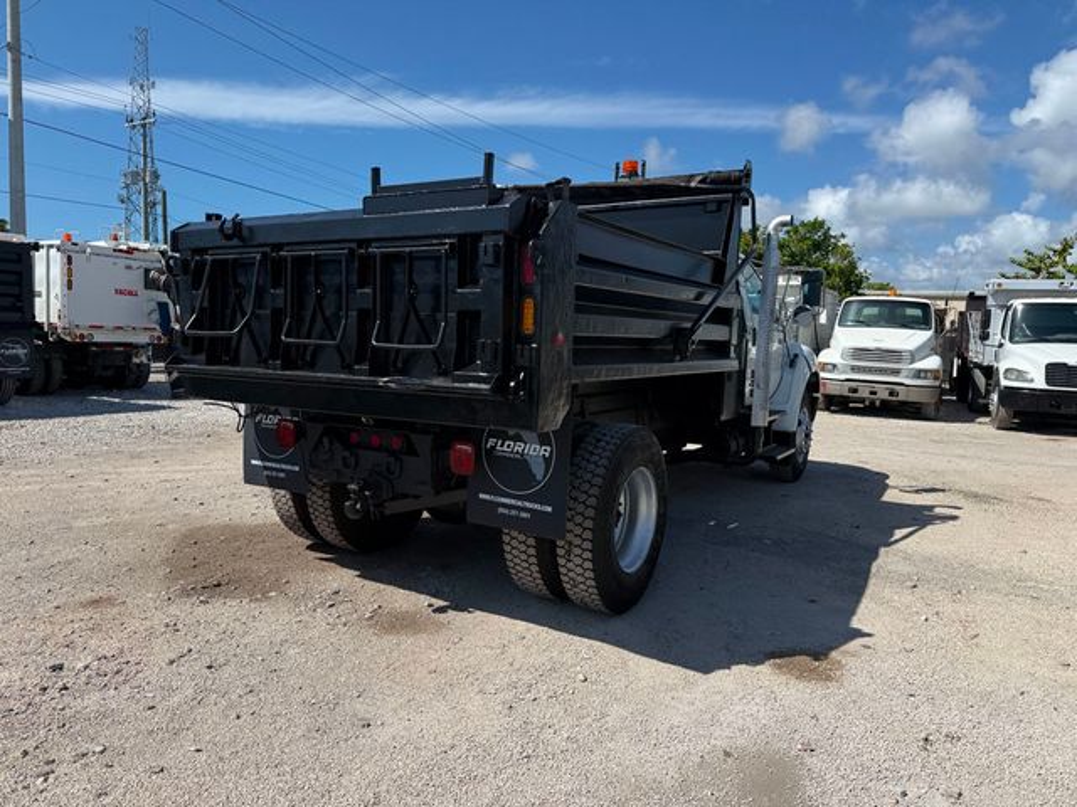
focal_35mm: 24
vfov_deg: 56.8
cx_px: 538
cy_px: 404
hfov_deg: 71.6
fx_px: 747
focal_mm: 6.76
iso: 80
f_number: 1.78
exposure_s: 1/5714
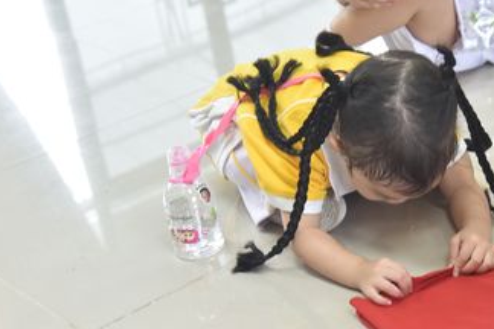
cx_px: 326
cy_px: 146
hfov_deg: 22.8
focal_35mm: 89
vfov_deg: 15.4
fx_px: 1221
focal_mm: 48
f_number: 4
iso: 1000
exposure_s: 1/80
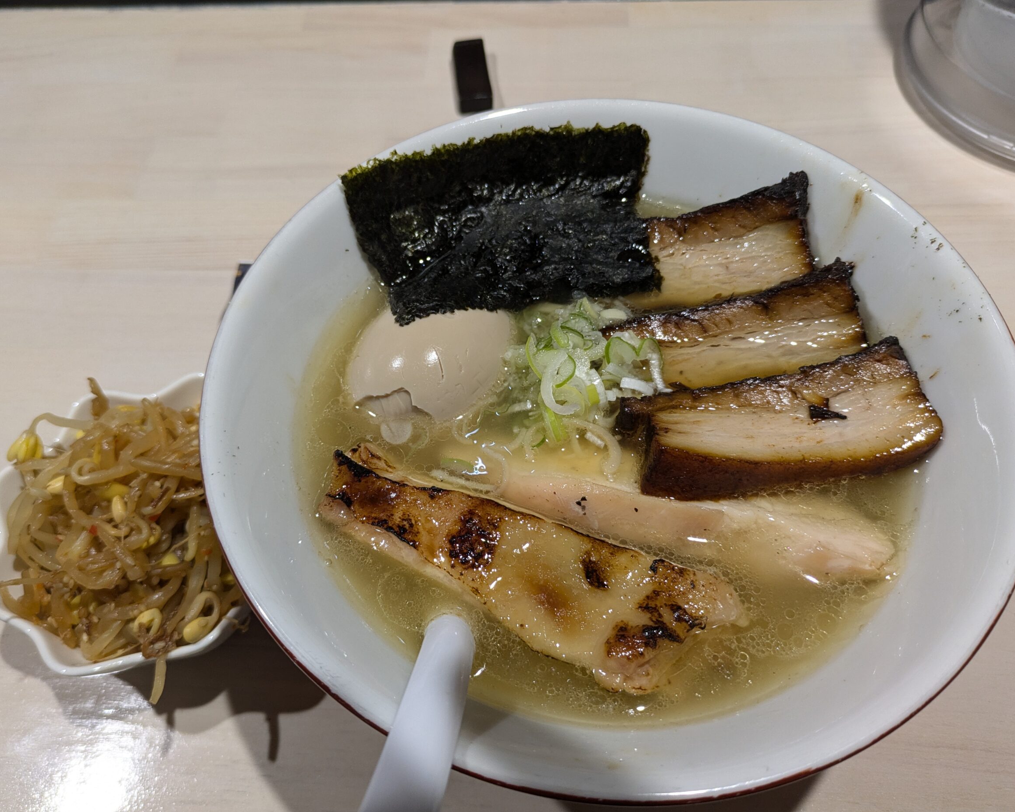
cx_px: 476
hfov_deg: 64.0
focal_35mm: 27
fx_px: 811
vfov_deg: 53.2
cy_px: 414
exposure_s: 1/60
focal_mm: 5.43
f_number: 1.89
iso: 146
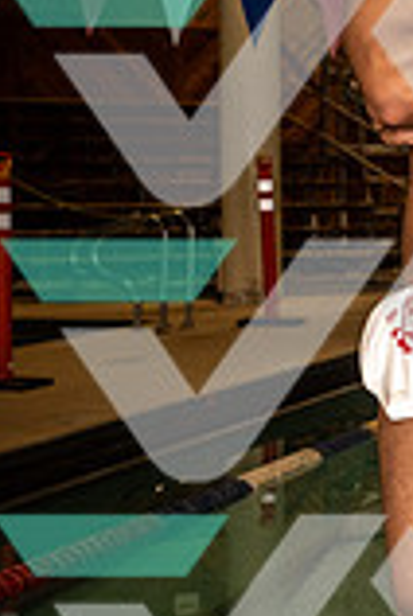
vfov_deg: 14.4
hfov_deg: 9.5
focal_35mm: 142
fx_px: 2433
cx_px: 577
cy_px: 363
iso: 1000
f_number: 6.3
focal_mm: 50
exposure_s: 1/400
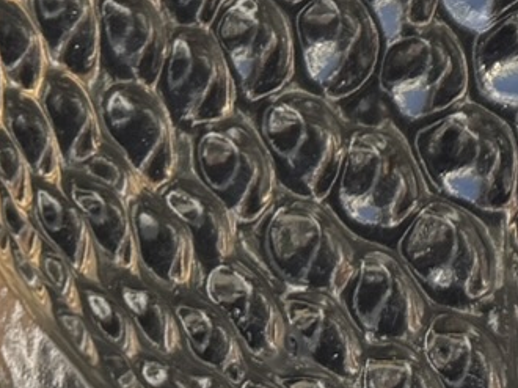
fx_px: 2228
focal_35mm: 149
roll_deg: -0.4
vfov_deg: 8.5
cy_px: -713
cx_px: 1262
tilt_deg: -34.9
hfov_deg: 11.1
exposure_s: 1/593
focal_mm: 6.76
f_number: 1.78
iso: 100
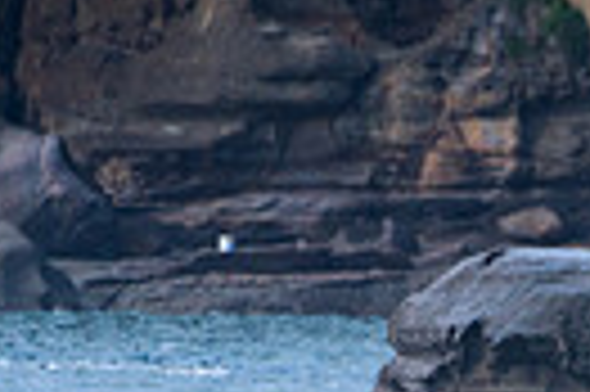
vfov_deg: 0.6
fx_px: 36436
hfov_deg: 0.9
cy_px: 719
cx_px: 806
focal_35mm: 2226
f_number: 5.6
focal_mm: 500
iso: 400
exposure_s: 1/1000
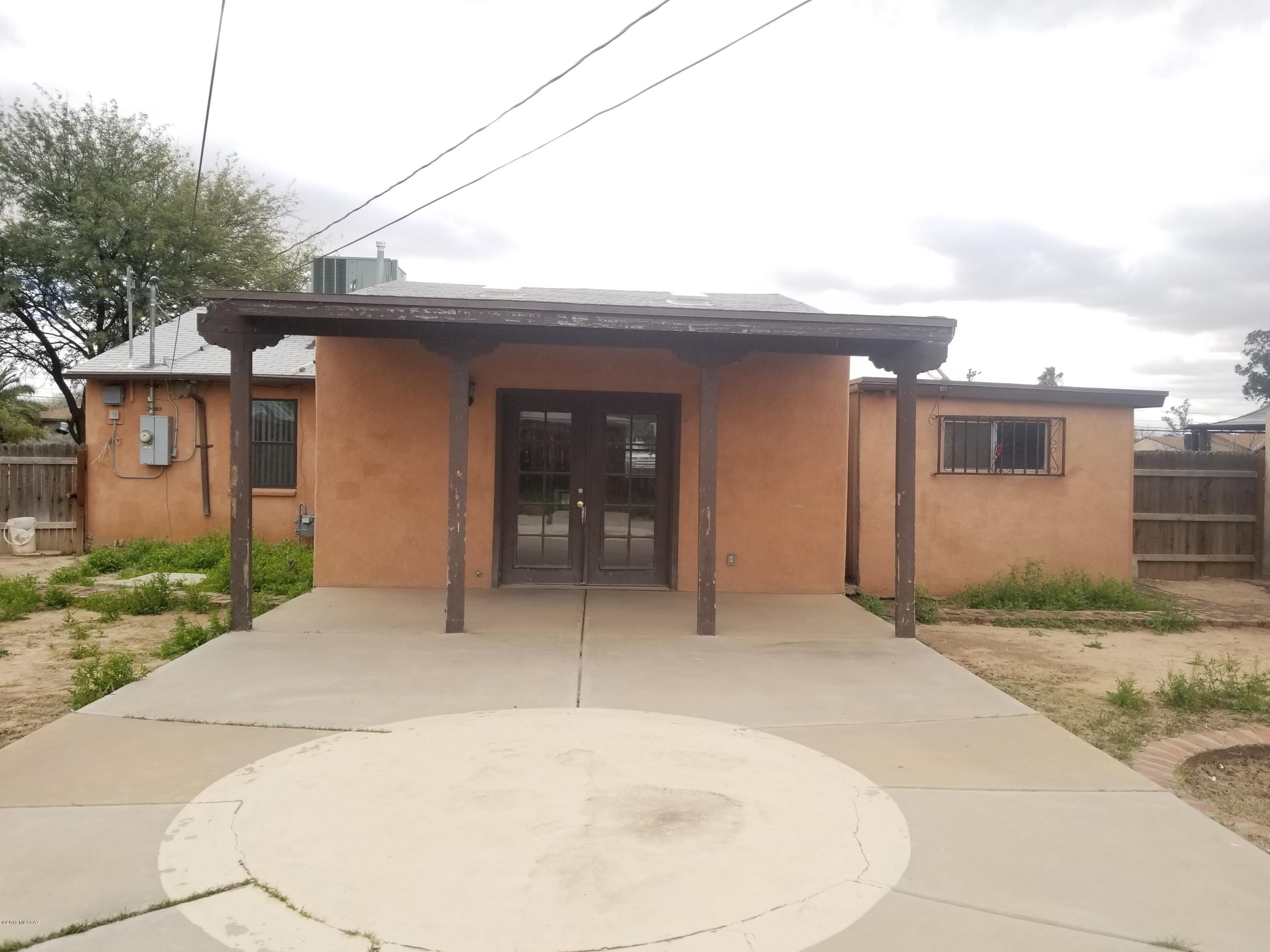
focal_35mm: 26
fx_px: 954
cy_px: 476
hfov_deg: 67.3
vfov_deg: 53.1
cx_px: 635
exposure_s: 1/932
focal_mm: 4.3
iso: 50
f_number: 1.7
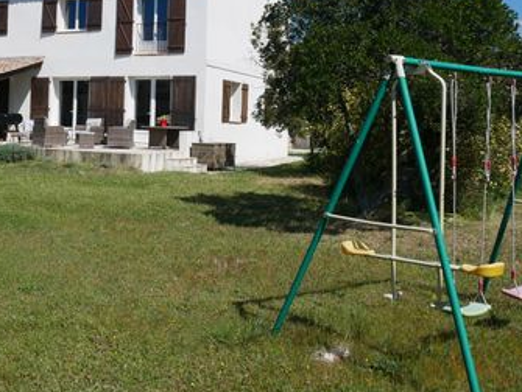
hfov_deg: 41.4
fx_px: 649
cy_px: 108
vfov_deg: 33.1
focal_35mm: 43
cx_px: 86
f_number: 8
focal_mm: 12
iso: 200
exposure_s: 1/640
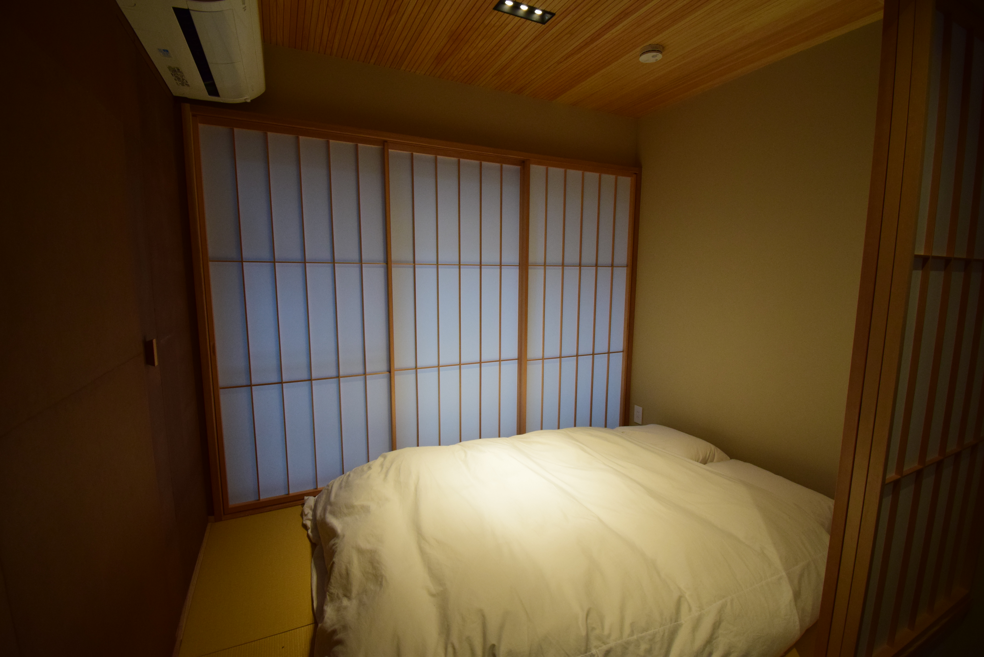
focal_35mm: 15
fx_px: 410
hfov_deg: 100.4
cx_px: 492
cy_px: 328
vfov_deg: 77.4
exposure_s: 1/90
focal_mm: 10
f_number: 5.6
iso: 1000
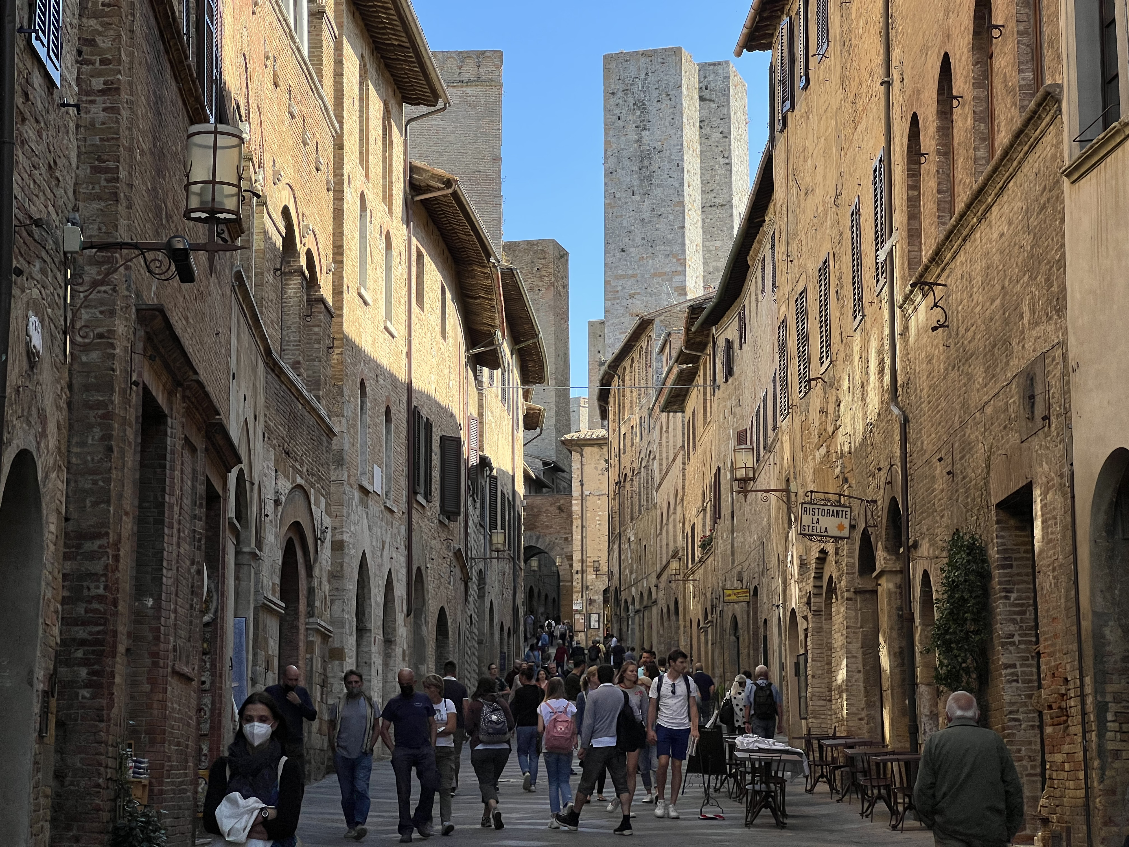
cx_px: 564
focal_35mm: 77
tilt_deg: +8.6
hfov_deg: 25.3
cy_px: 424
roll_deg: +0.3
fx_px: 2511
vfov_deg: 19.1
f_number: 2.8
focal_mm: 9
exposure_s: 1/536
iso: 32
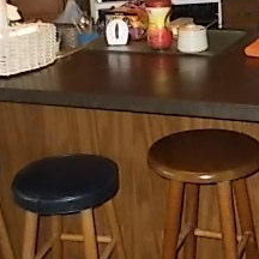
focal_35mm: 68
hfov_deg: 24.8
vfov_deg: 25.1
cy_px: 64
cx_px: 219
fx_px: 576
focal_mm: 4.6
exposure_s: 1/25
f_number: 3.2
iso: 250
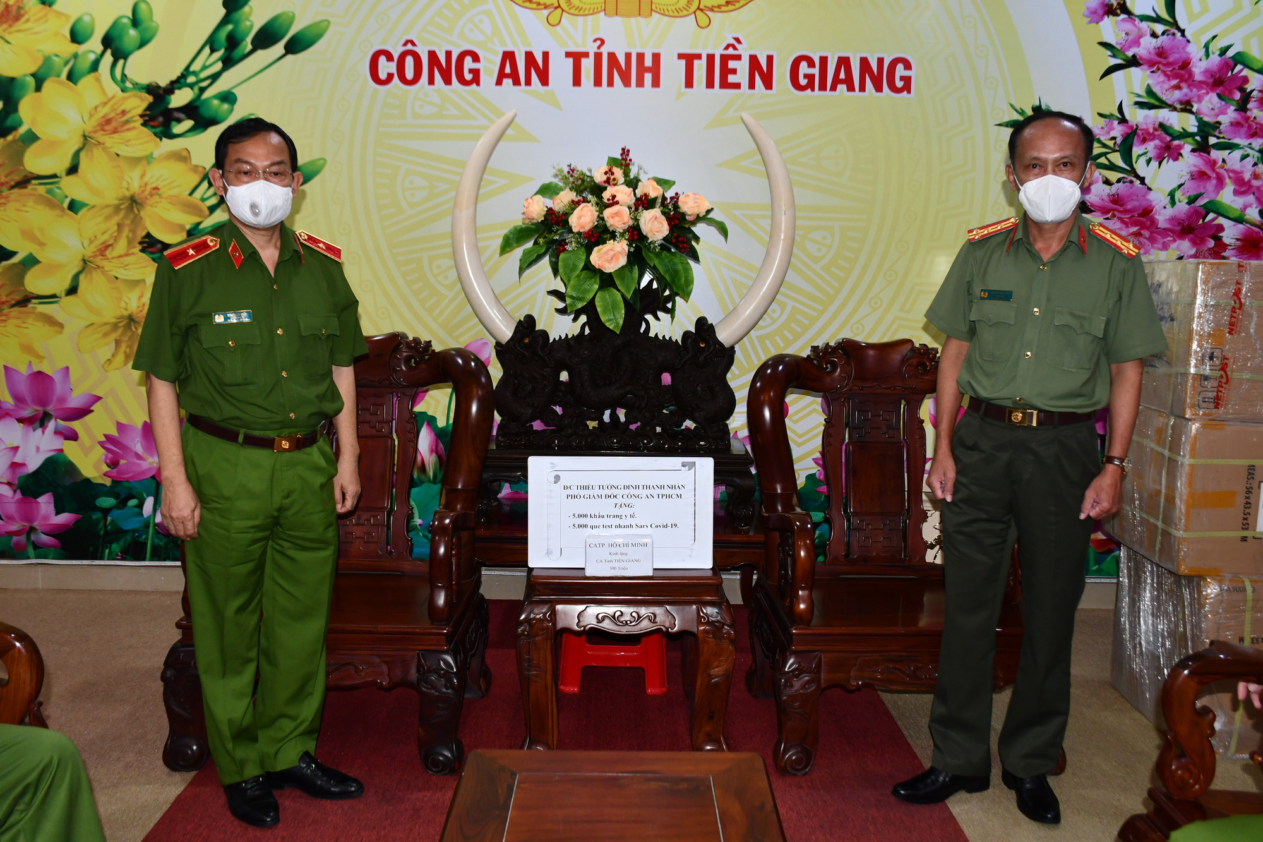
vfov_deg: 40.0
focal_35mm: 33
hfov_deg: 57.2
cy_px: 421
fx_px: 1158
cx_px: 632
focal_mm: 22
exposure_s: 1/60
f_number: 5
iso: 800
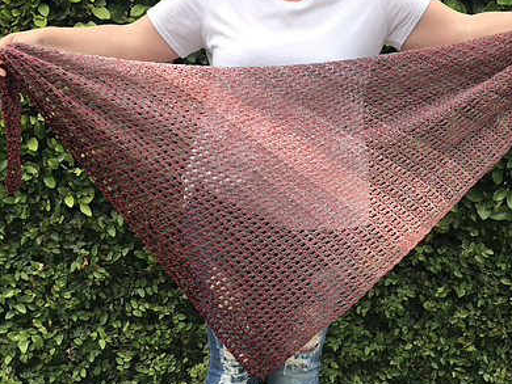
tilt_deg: -11.3
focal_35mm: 73
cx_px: 297
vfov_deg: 20.2
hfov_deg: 26.6
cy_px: 175
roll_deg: -2.8
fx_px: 1080
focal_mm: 6.6
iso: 20
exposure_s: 1/287
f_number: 2.8
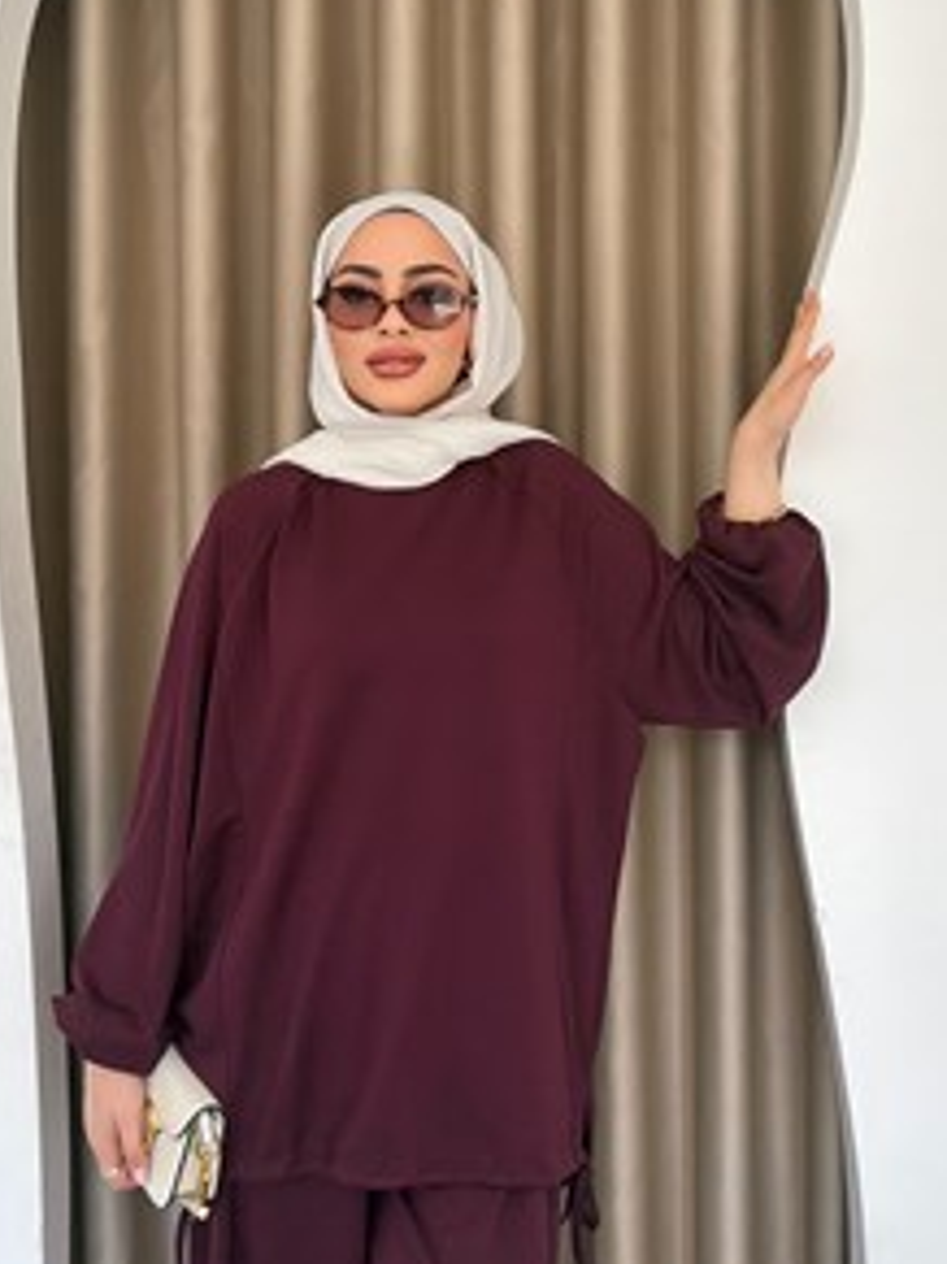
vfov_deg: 42.3
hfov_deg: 32.8
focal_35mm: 44
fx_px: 1606
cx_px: 452
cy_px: 402
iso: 320
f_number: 1.78
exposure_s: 1/1250
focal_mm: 6.76
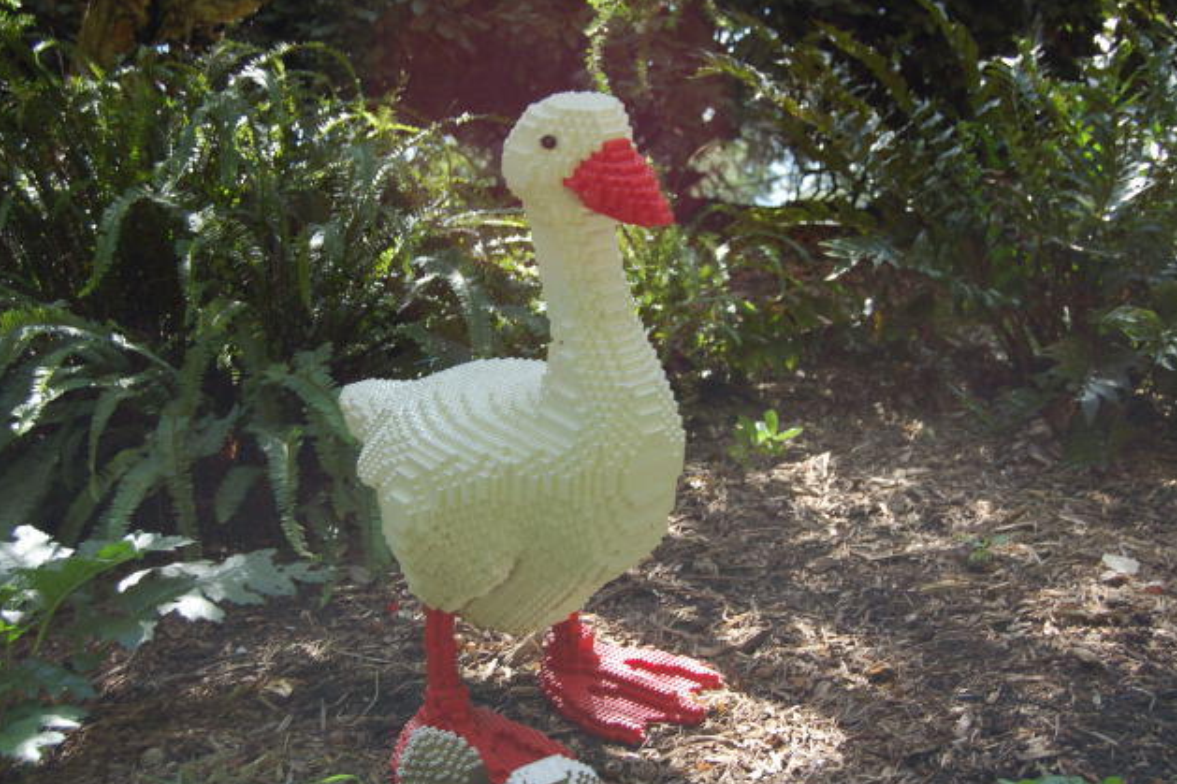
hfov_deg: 34.5
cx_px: 593
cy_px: 395
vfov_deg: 23.4
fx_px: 1896
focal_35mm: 58
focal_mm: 38
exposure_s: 1/125
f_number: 5.6
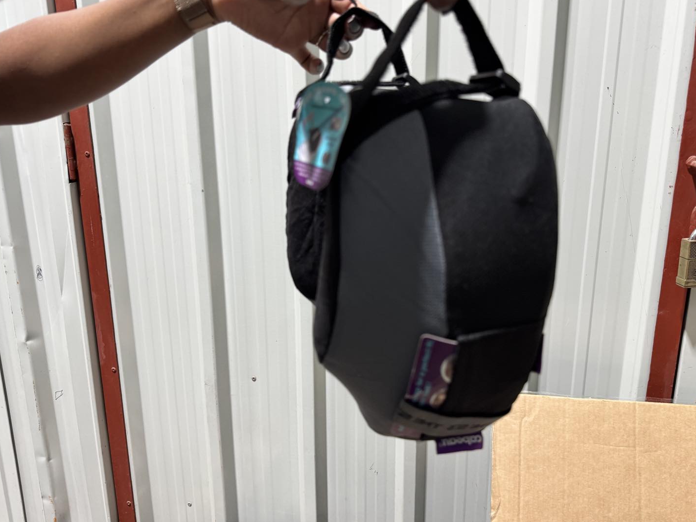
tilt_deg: -13.9
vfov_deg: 51.3
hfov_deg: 65.1
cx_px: 385
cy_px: 241
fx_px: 543
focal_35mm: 27
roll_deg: -0.1
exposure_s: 1/50
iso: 160
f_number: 1.78
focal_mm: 6.76
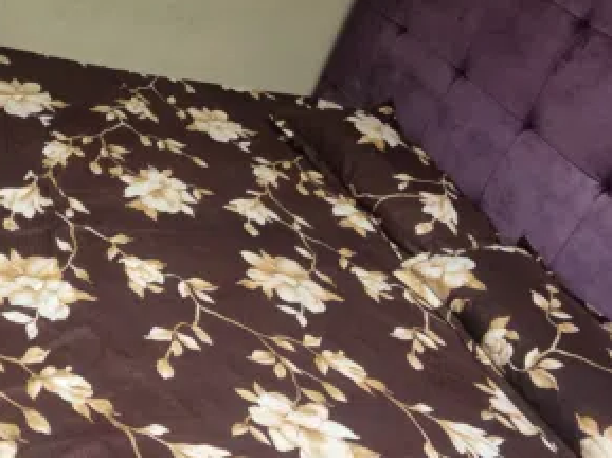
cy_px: 187
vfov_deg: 28.4
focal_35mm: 51
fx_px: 901
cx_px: 252
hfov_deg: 37.4
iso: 1250
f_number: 1.8
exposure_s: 1/100
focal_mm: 5.4
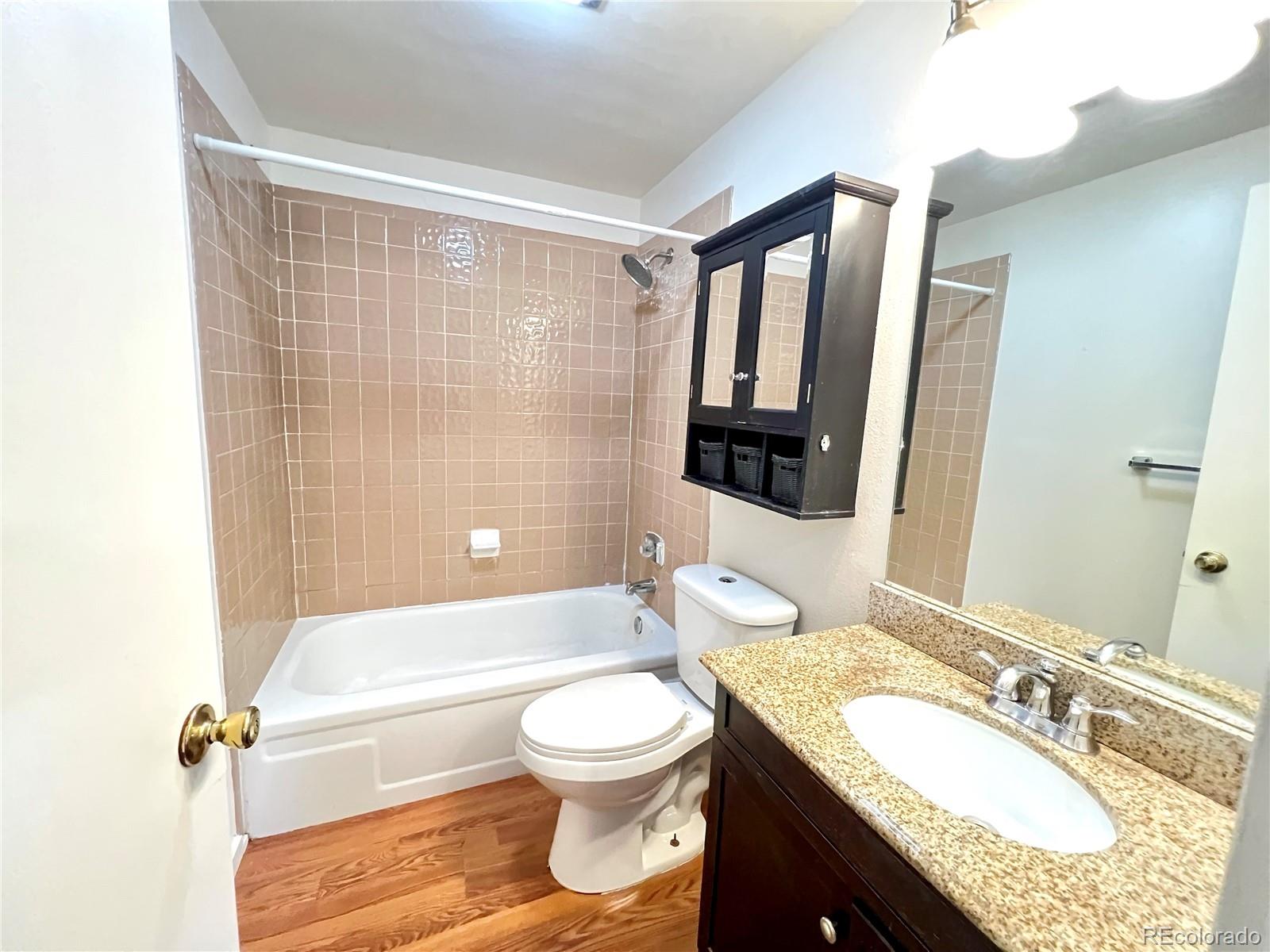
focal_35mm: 13
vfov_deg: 89.9
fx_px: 477
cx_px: 635
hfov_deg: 106.2
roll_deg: -2.6
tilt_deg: -8.7
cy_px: 476
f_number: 1.8
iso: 1000
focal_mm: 1.57
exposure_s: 1/60
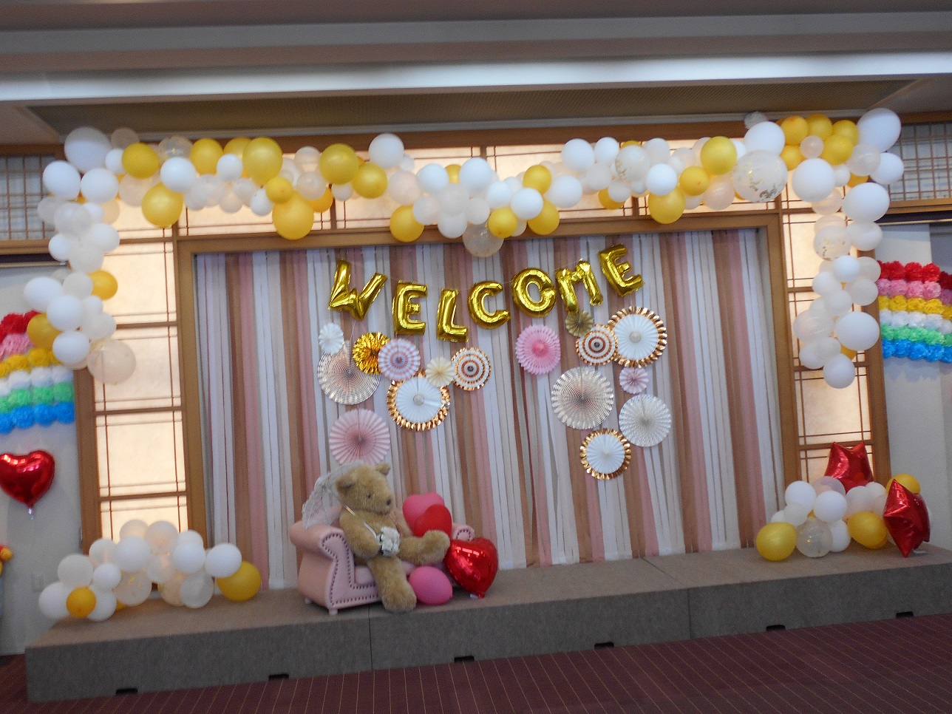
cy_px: 357
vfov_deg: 41.8
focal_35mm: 34
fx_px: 935
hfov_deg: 54.0
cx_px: 476
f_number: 3.6
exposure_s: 1/30
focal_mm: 5.8
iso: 110
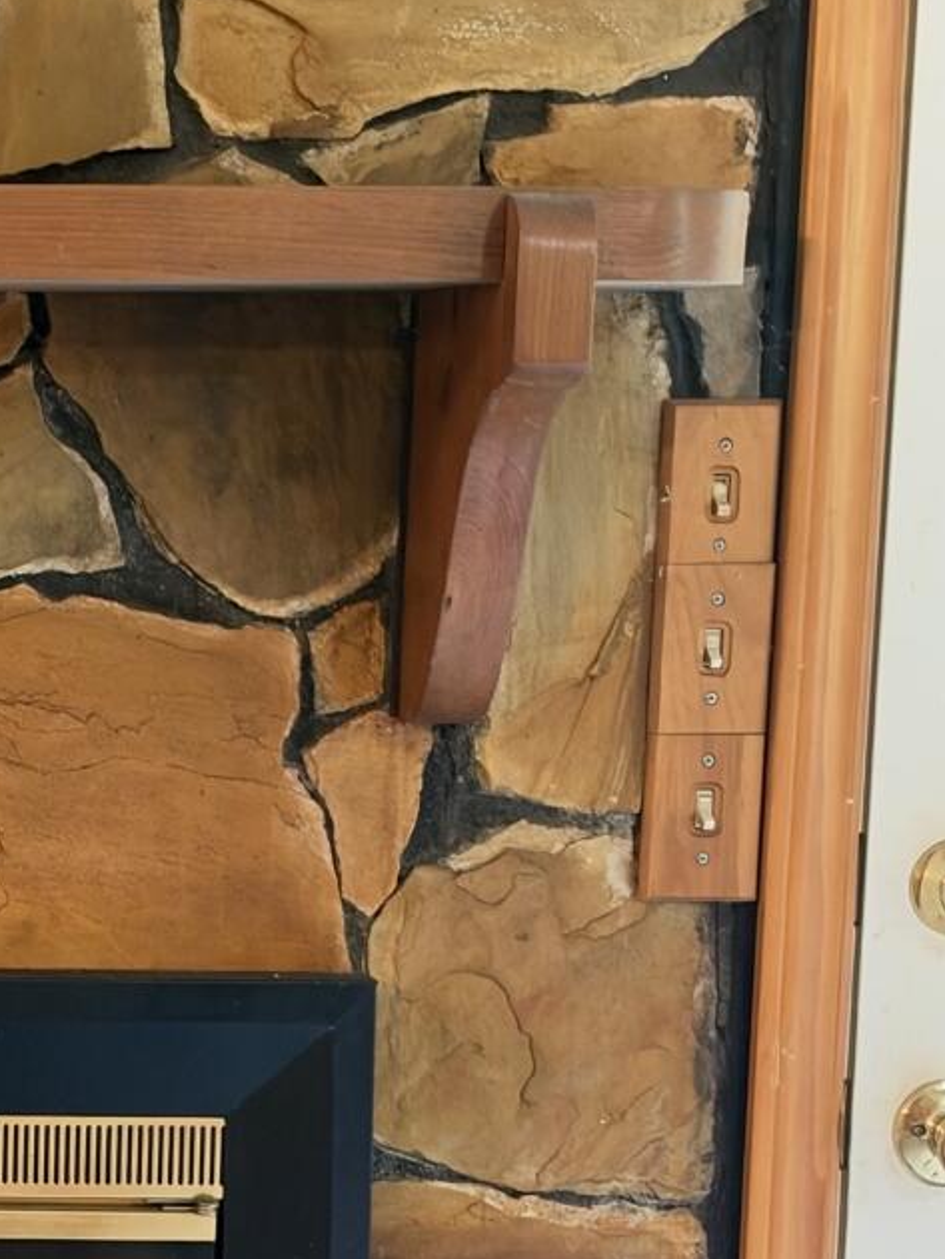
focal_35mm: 92
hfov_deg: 15.3
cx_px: -302
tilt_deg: -7.9
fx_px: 3346
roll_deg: -1.2
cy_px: 901
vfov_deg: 21.2
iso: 640
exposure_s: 1/40
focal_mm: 6.93
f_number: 1.48
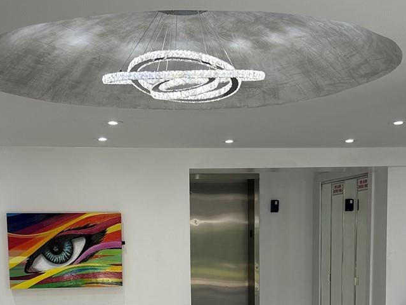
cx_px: 179
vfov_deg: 23.3
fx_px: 704
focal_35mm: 60
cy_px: 311
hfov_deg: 32.1
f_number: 1.78
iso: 64
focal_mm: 6.86
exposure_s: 1/196
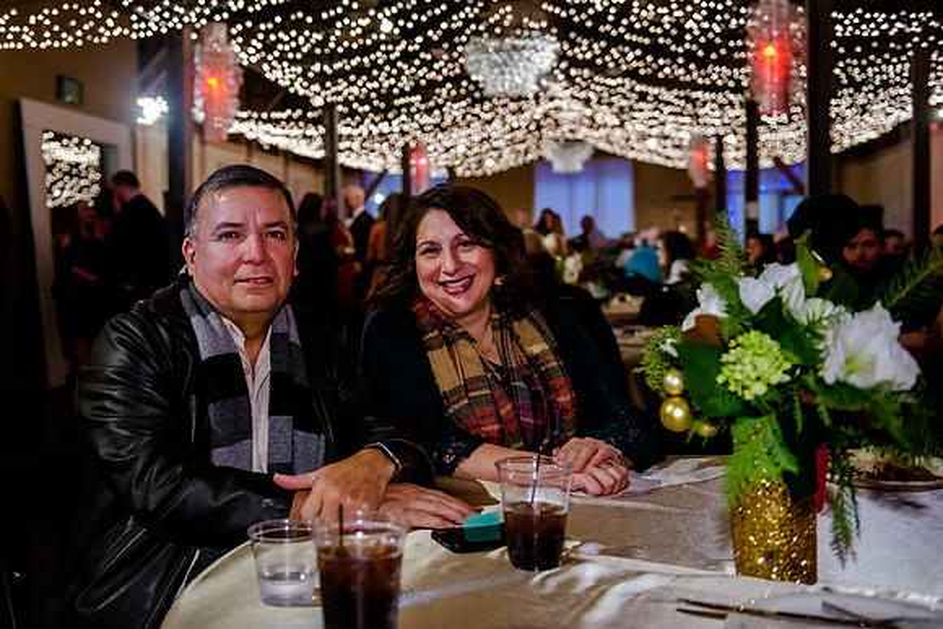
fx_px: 1032
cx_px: 397
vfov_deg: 33.9
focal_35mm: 39
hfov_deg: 48.9
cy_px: 265
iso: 4000
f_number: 2.8
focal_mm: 34
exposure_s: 1/125
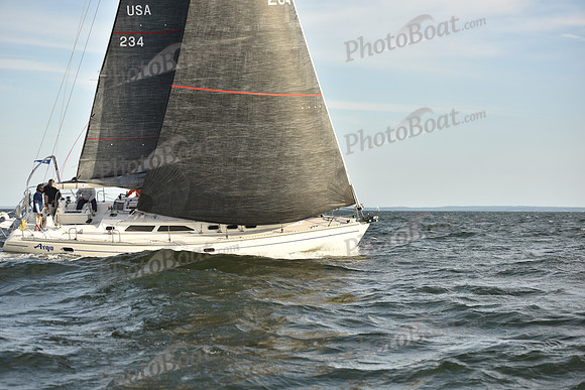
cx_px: 292
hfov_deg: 25.4
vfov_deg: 17.1
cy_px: 195
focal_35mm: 80
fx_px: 1300
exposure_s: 1/1600
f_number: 4
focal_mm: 80
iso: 250
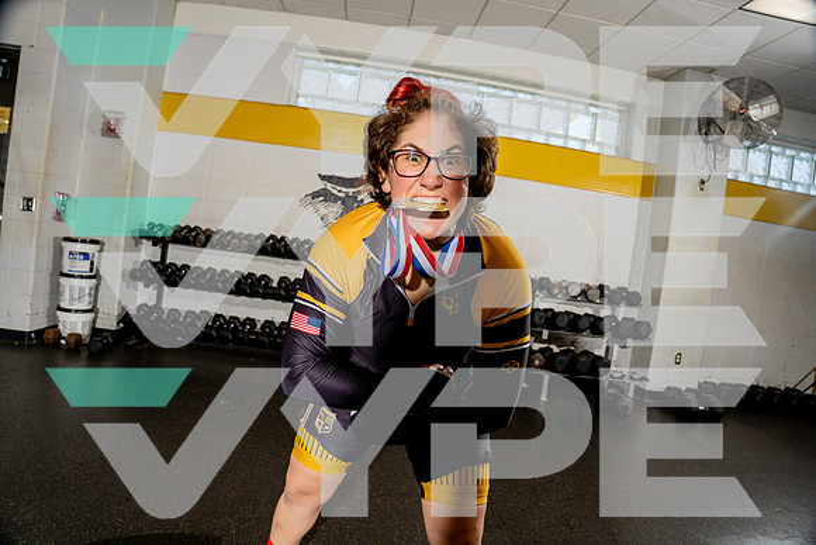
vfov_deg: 57.3
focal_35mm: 22
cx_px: 408
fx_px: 499
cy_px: 272
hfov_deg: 78.6
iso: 200
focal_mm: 22
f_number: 5.6
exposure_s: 1/200
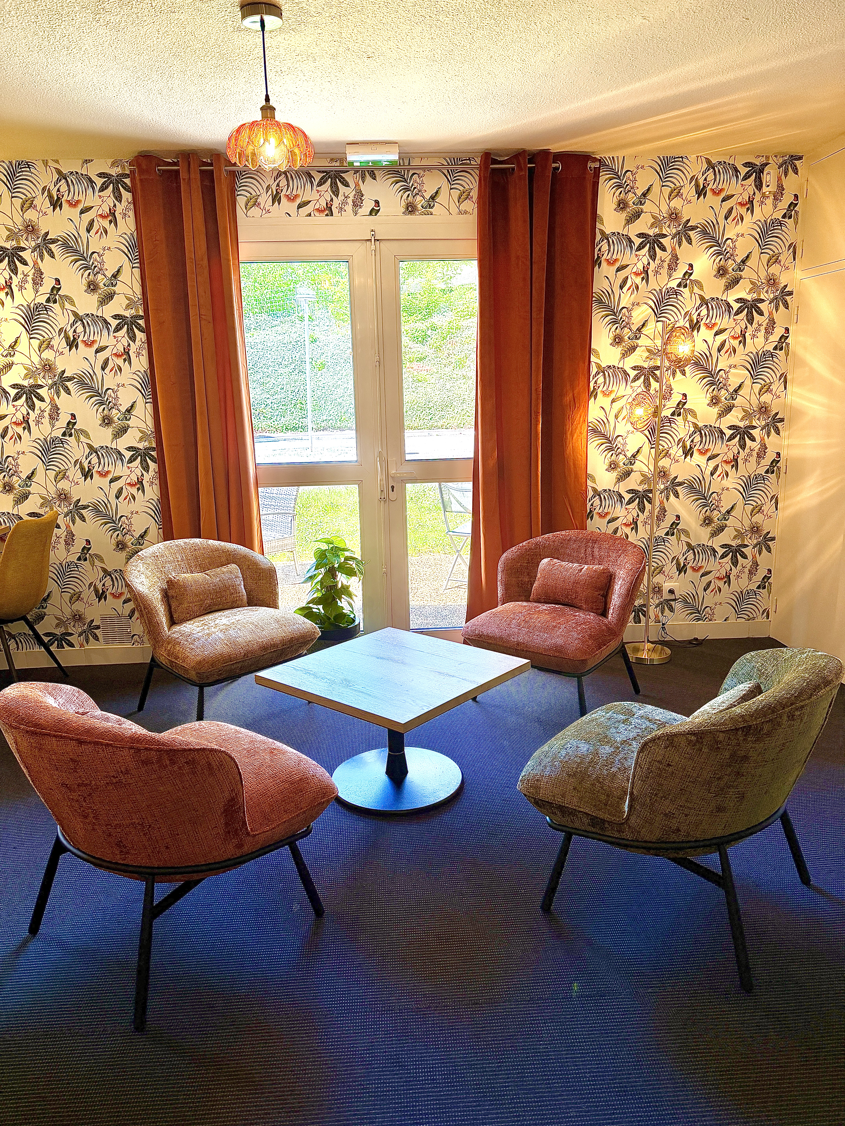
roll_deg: +0.7
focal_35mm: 24
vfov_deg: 71.6
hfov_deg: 56.8
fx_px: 781
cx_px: 422
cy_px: 563
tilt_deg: -12.6
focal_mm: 6.76
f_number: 1.78
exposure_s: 1/197
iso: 200
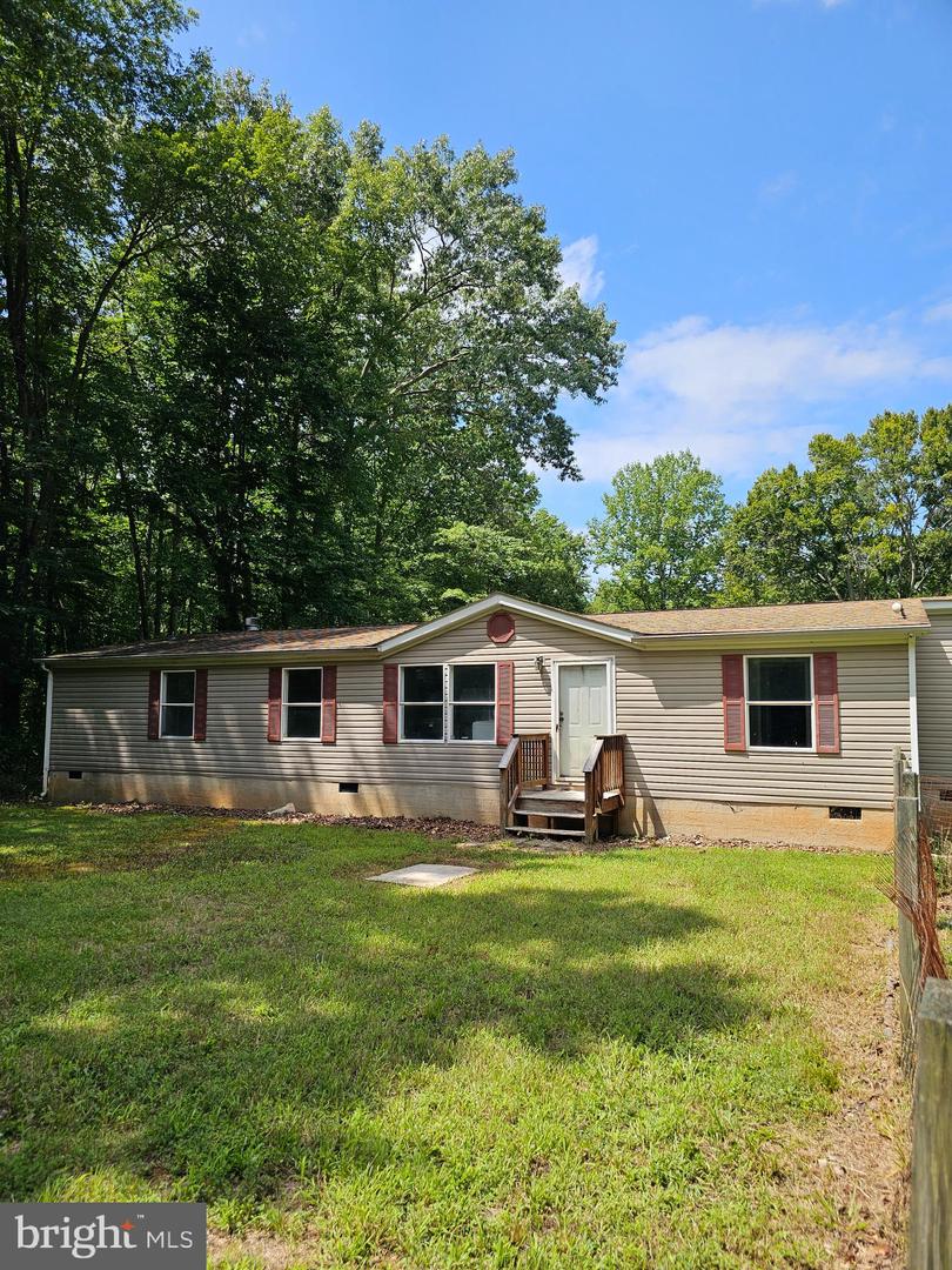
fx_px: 843
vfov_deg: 73.9
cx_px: 476
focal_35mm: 23
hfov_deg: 58.9
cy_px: 635
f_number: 1.7
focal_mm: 6.3
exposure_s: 1/565
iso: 10
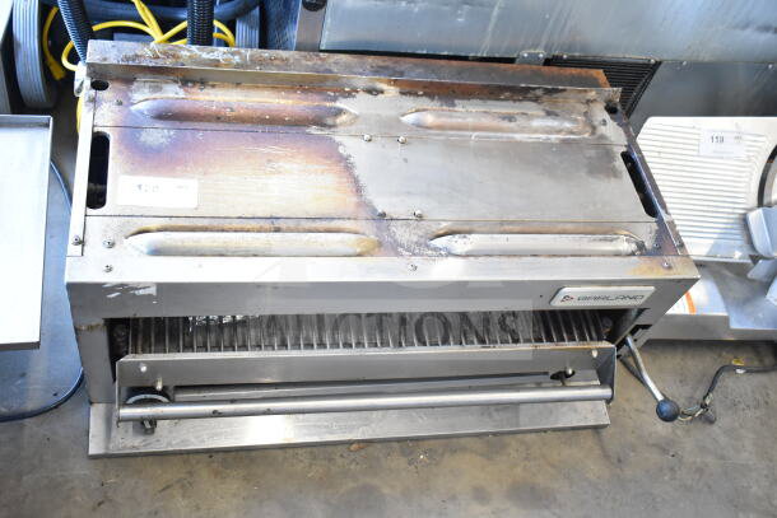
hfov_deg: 51.3
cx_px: 388
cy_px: 259
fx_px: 810
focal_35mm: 38
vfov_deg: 35.5
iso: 1800
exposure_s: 1/40
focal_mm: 25
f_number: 4
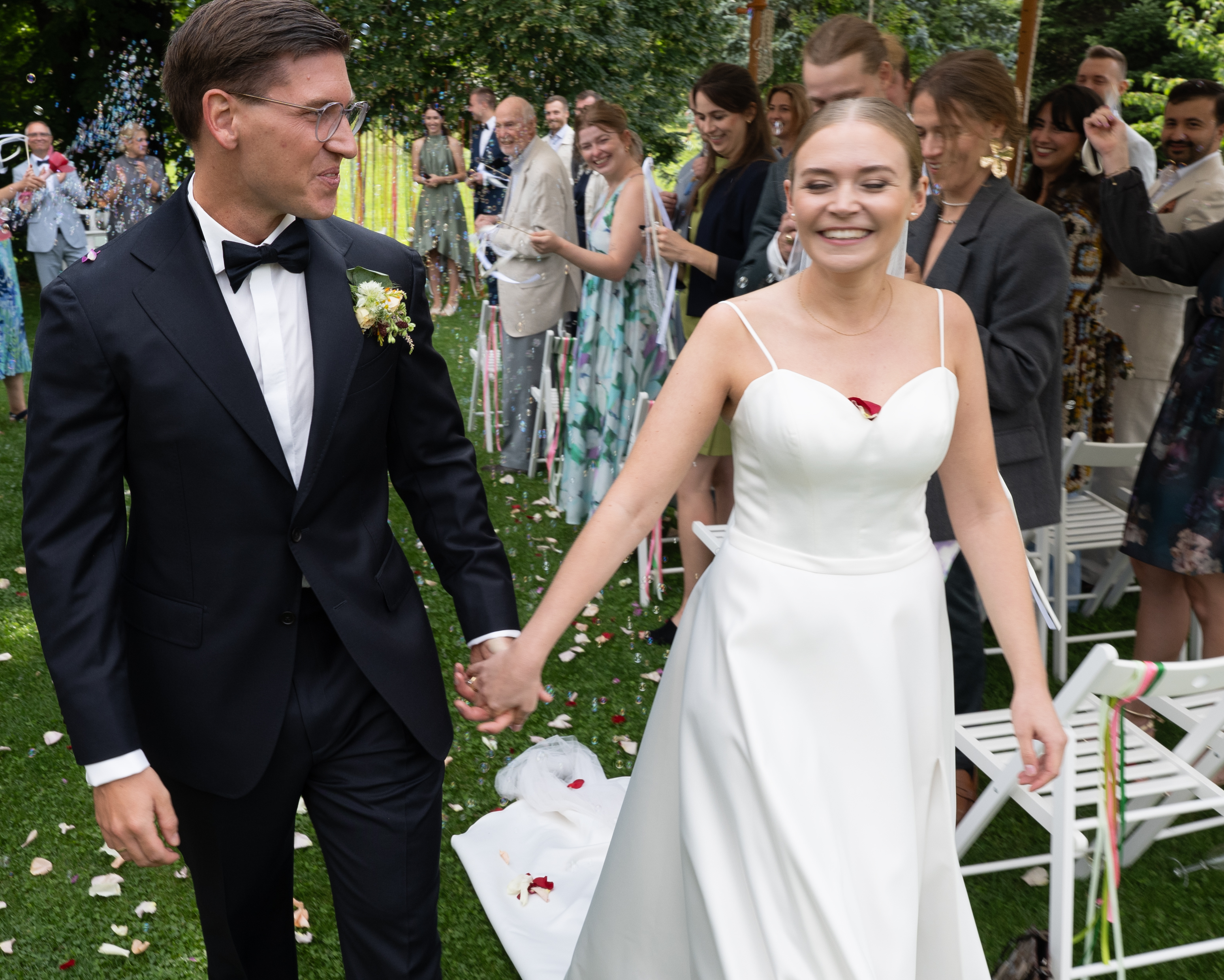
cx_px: 453
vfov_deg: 42.2
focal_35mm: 35
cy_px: 497
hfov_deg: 51.0
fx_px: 1268
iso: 100
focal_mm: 14
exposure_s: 1/80
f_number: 5.6
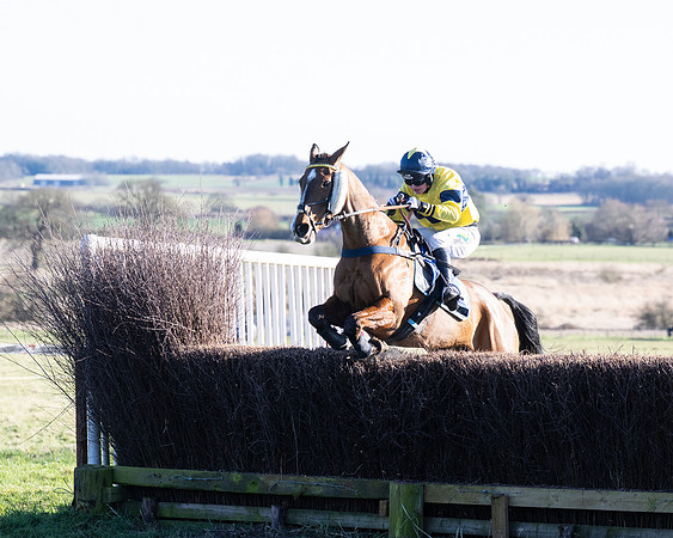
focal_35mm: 182
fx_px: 3626
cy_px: 289
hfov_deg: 10.6
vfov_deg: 8.5
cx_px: 305
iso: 800
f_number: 4.5
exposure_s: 1/1600
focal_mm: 120
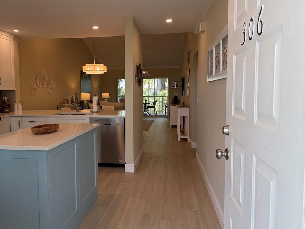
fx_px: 247
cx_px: 128
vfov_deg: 49.7
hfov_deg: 63.1
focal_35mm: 28
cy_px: 109
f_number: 1.78
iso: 80
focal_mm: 6.76
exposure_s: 1/174
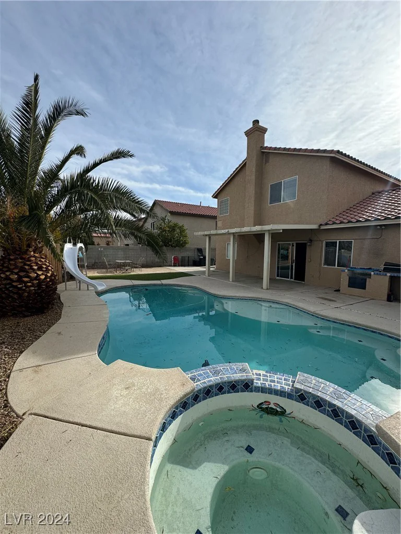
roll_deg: -1.1
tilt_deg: -5.0
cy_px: 267
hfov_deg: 85.7
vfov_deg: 102.1
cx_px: 200
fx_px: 216
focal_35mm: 14
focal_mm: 2.22
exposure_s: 1/1832
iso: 50
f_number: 2.2
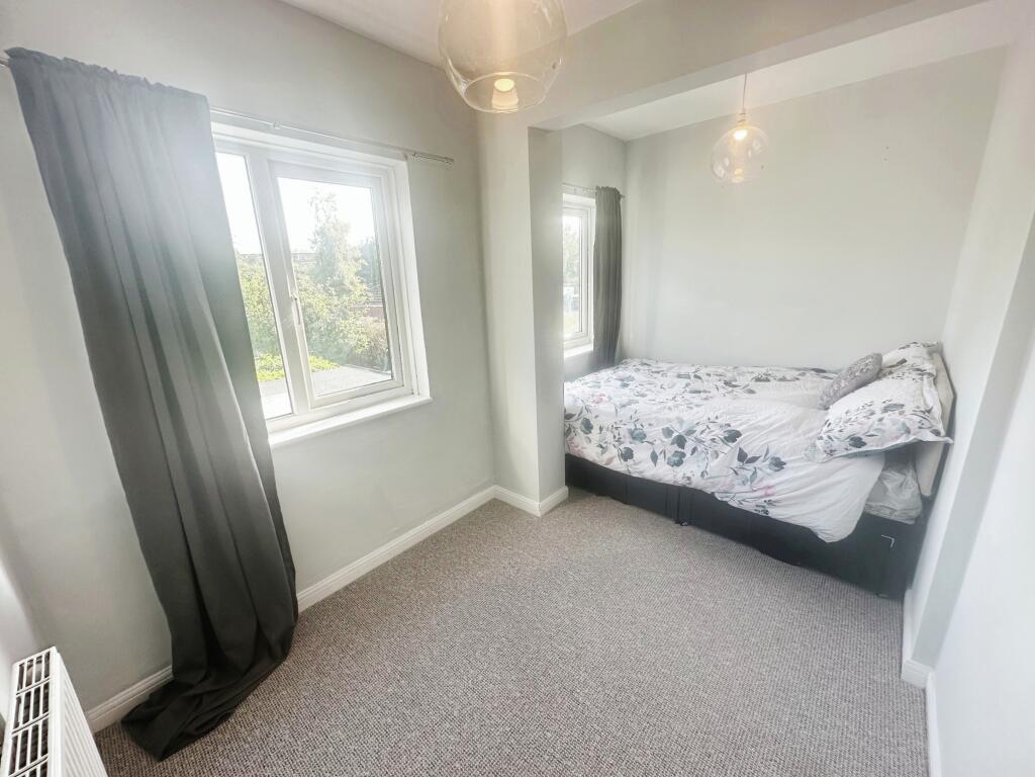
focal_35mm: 14
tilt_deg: -14.7
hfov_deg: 102.1
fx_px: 419
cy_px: 388
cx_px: 518
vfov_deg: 85.7
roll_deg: +2.6
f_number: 2.2
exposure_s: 1/99
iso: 64
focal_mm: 2.22
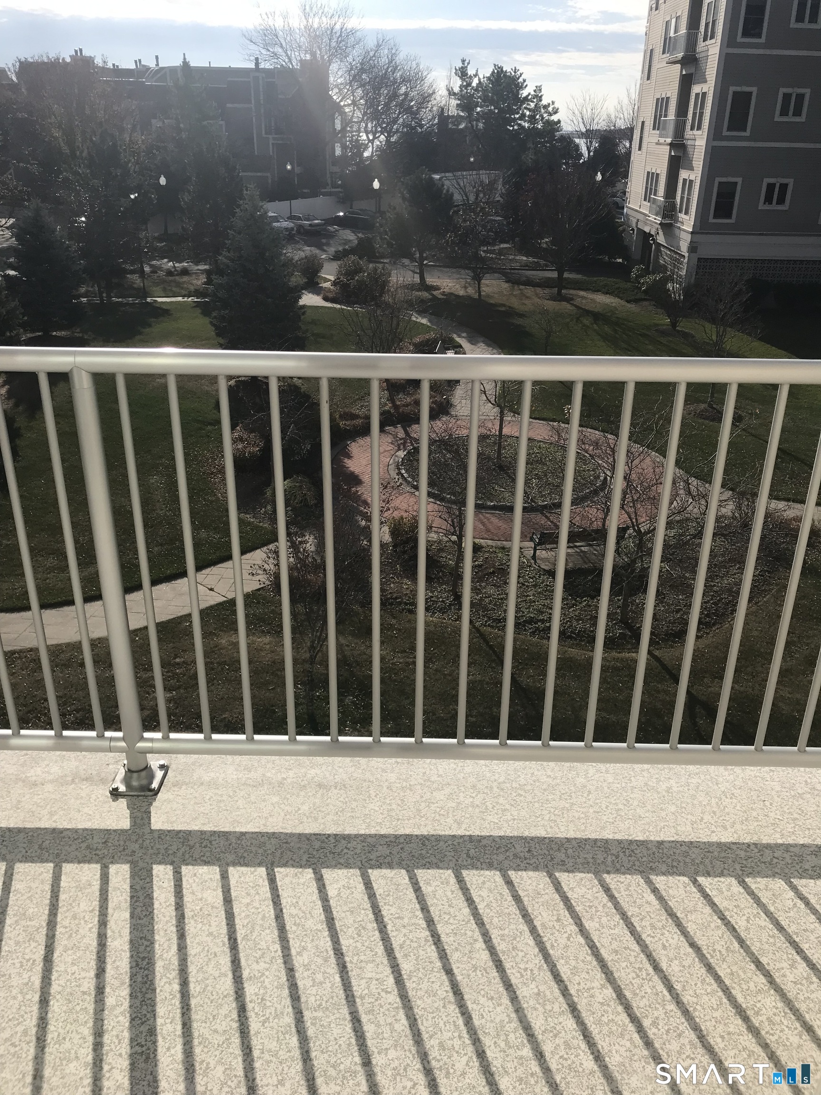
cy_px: 548
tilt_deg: -23.9
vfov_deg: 63.4
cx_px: 410
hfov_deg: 49.7
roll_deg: -0.4
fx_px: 885
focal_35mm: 28
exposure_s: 1/3690
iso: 20
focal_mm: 3.99
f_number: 1.8
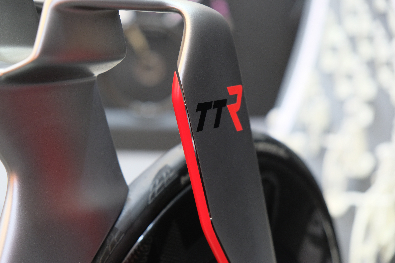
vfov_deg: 19.7
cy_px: 132
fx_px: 757
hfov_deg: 29.2
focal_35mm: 69
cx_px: 198
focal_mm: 46.3
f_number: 4
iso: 800
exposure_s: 1/45
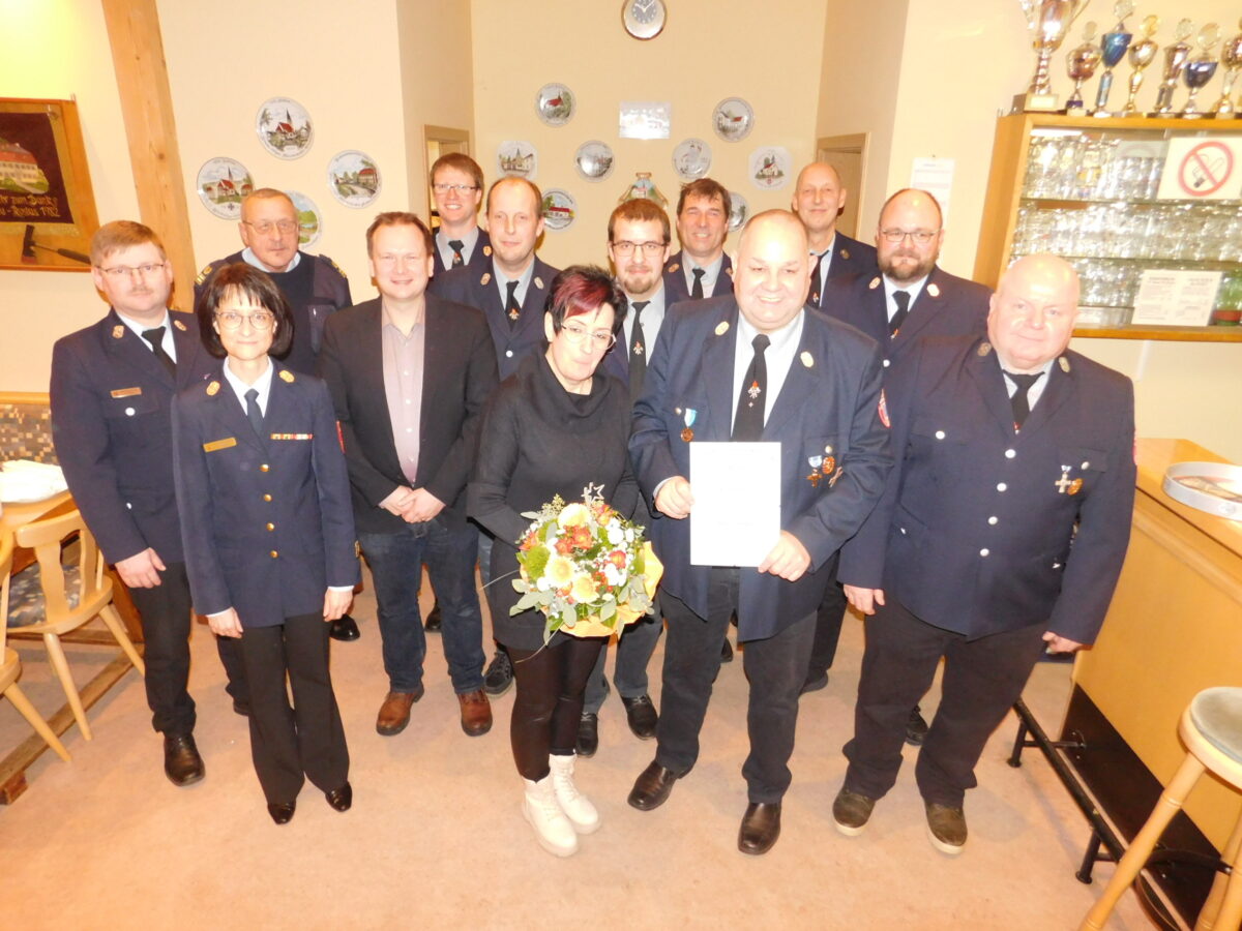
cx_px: 621
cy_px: 466
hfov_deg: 73.9
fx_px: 825
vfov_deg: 58.9
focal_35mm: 23
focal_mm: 4
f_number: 3
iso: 400
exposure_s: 1/30
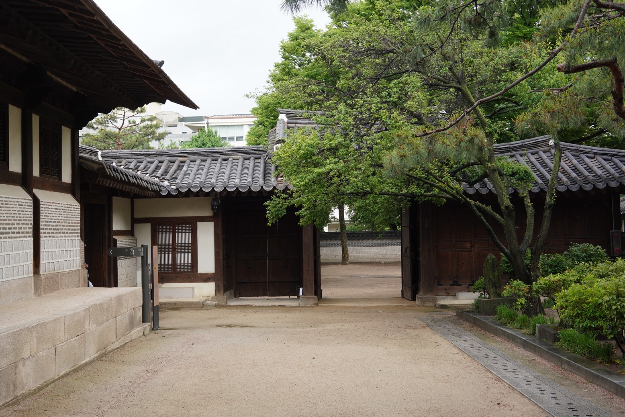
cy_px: 192
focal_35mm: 45
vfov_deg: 29.9
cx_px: 238
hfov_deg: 43.3
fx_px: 781
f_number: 6.3
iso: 400
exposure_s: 1/100
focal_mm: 35
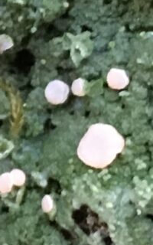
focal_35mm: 246
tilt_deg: -24.0
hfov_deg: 5.0
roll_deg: +0.9
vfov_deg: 8.5
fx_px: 1641
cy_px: 30
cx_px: -373
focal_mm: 4.15
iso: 125
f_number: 2.2
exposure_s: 1/30
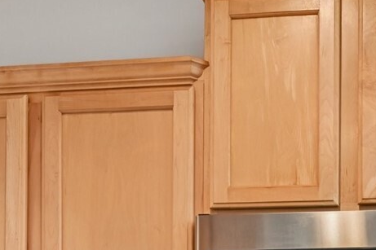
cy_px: 404
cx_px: 347
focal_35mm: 70
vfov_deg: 17.1
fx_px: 731
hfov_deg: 27.7
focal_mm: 19
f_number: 8
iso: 400
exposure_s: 1/10
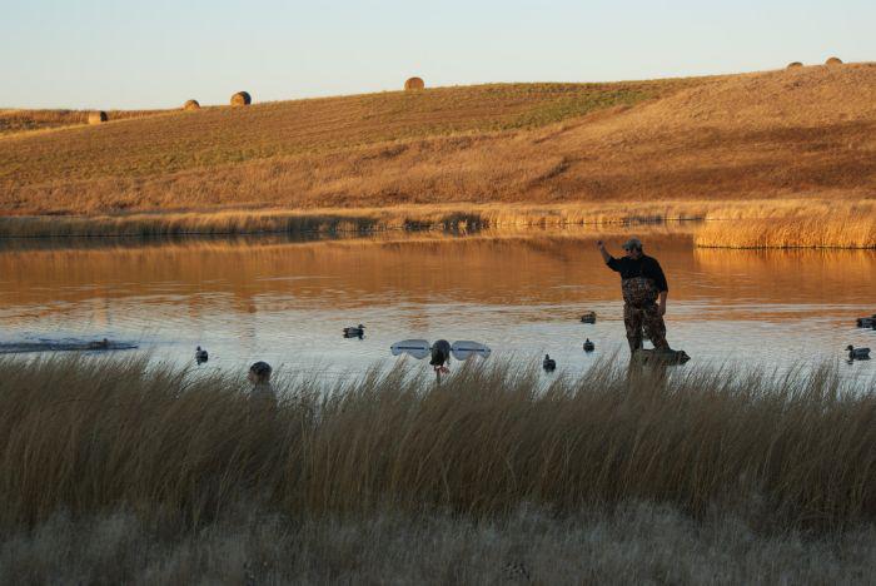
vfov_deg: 16.6
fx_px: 2009
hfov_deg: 24.6
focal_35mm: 82
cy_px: 293
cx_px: 438
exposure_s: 1/100
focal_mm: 55
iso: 100
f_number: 5.6
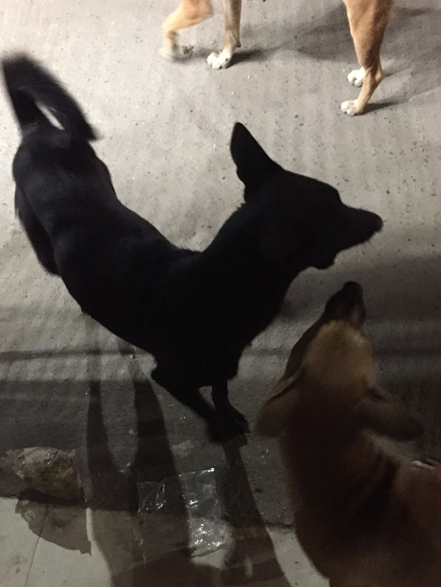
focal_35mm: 38
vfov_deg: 48.4
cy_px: 374
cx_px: 237
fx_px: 645
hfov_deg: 37.7
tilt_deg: -64.6
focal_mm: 4.15
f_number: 2.2
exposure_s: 1/17
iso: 400
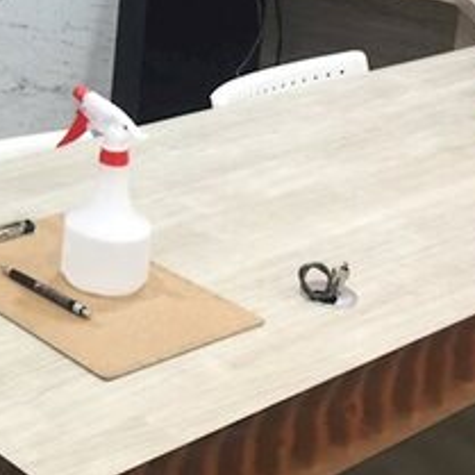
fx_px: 1335
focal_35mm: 86
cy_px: -15
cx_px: -77
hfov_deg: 19.2
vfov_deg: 19.5
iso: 40
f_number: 2.2
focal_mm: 4.15
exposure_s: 1/15
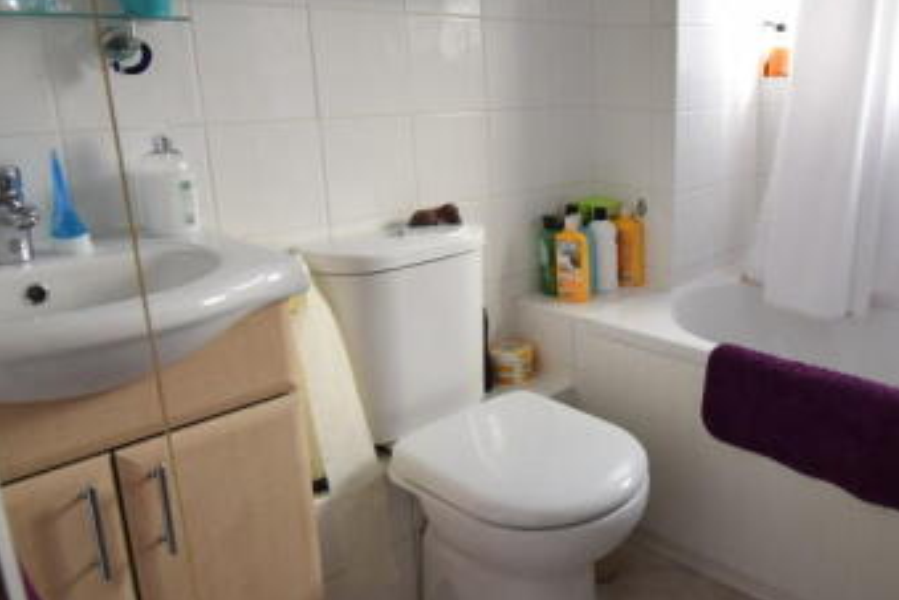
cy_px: 272
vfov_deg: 44.9
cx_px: 691
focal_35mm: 29
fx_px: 724
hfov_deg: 59.7
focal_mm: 10
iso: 400
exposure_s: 1/60
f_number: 4.5
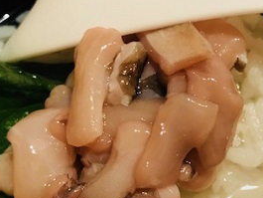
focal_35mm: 57
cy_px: 119
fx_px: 433
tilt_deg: -59.7
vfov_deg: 25.6
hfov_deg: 33.7
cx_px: 158
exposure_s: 1/12
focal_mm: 3.99
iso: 100
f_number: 1.8
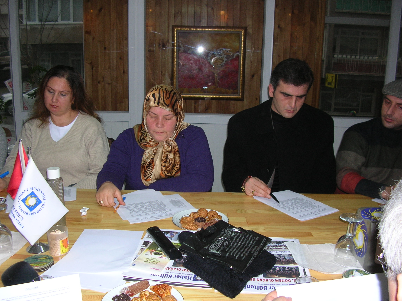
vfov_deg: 40.6
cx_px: 201
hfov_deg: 52.7
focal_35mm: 35
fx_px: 406
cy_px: 150
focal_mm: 5.8
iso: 60
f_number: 2.8
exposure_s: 1/60.1
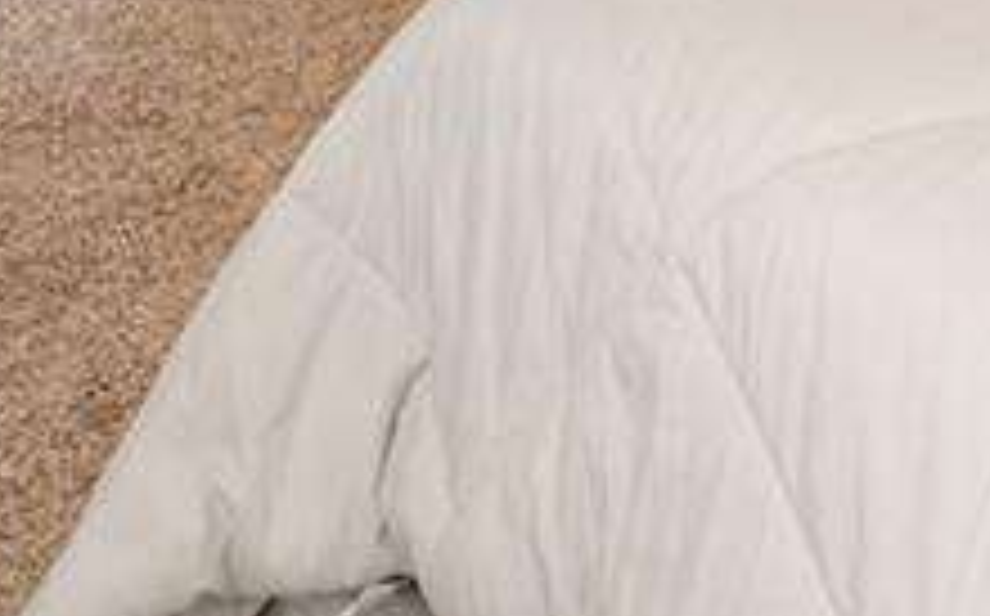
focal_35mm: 78
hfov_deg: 26.4
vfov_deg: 12.7
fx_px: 2112
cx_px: 508
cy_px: -872
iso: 400
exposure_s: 1/13
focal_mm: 11
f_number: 8
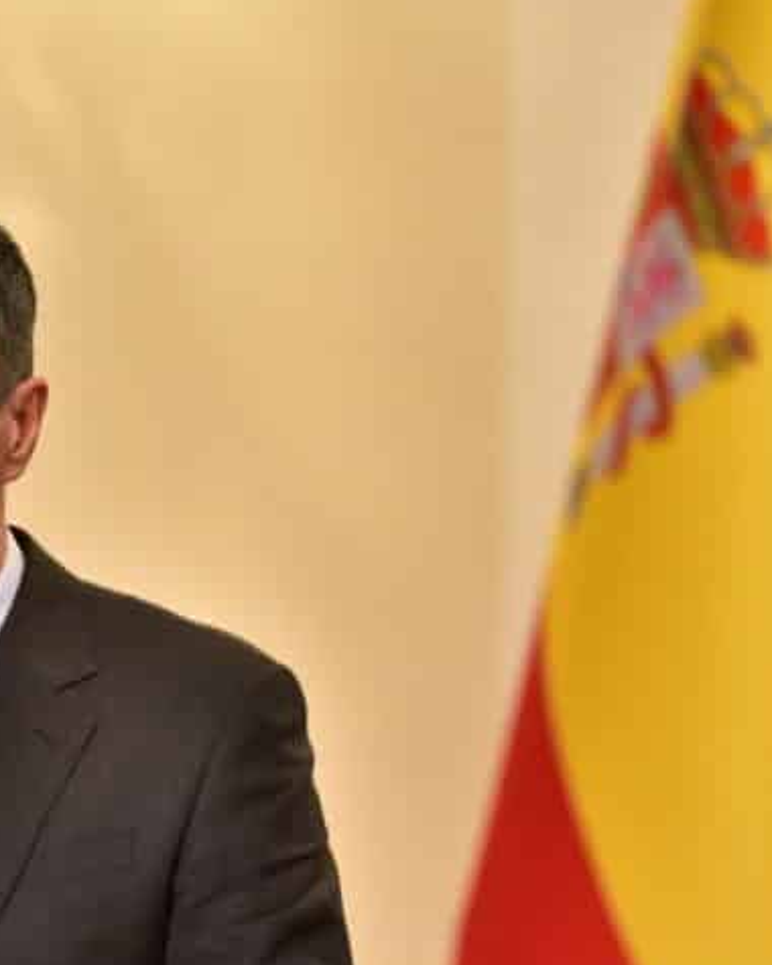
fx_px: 11567
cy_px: 612
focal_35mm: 405
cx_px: 146
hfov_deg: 3.8
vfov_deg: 4.8
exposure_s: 1/200
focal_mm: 200
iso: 3200
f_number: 2.8
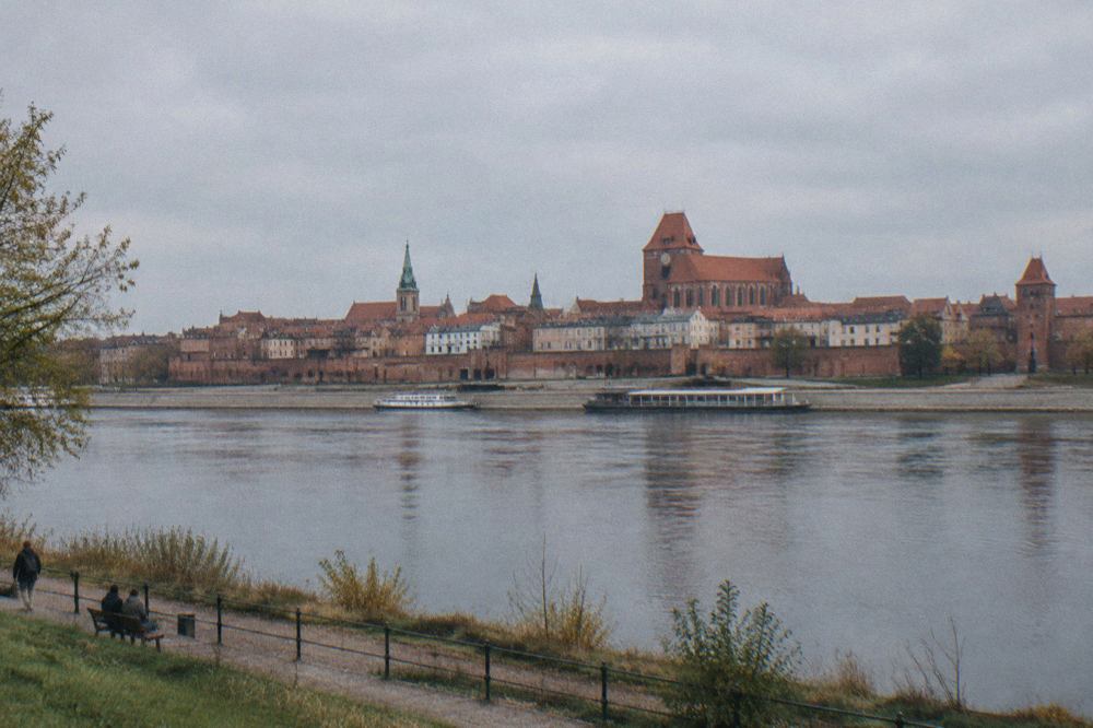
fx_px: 1062
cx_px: 546
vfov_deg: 37.8
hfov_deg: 54.5
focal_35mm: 35
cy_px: 364
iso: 320
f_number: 8
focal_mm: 35
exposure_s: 1/640
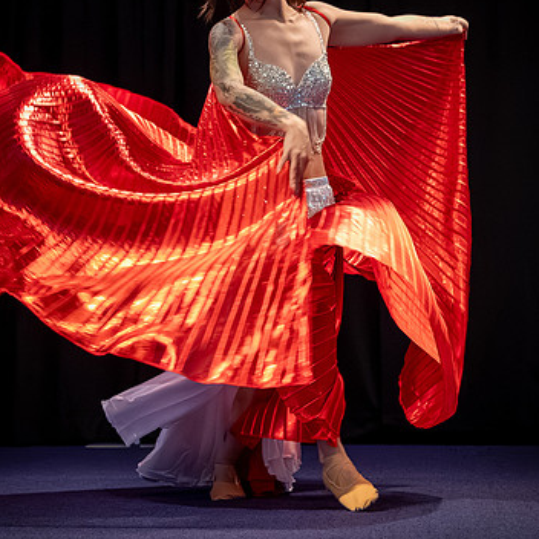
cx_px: 328
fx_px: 1991
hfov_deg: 15.4
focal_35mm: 113
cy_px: 120
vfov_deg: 15.3
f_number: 4
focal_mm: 45
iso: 12800
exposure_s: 1/400
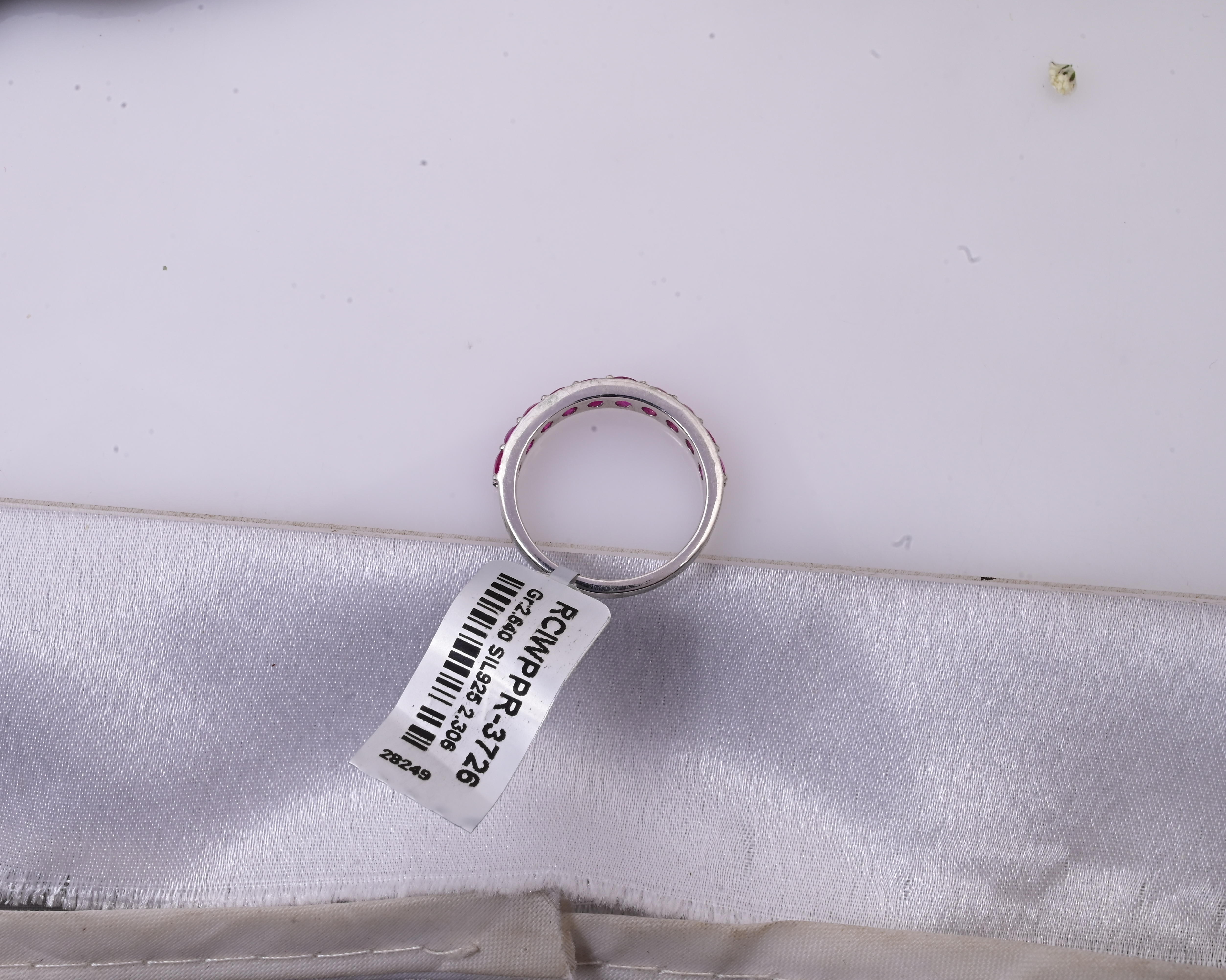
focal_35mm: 78
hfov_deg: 24.4
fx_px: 2830
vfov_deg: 19.7
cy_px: 490
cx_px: 598
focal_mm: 69
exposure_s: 1/80
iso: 640
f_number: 20
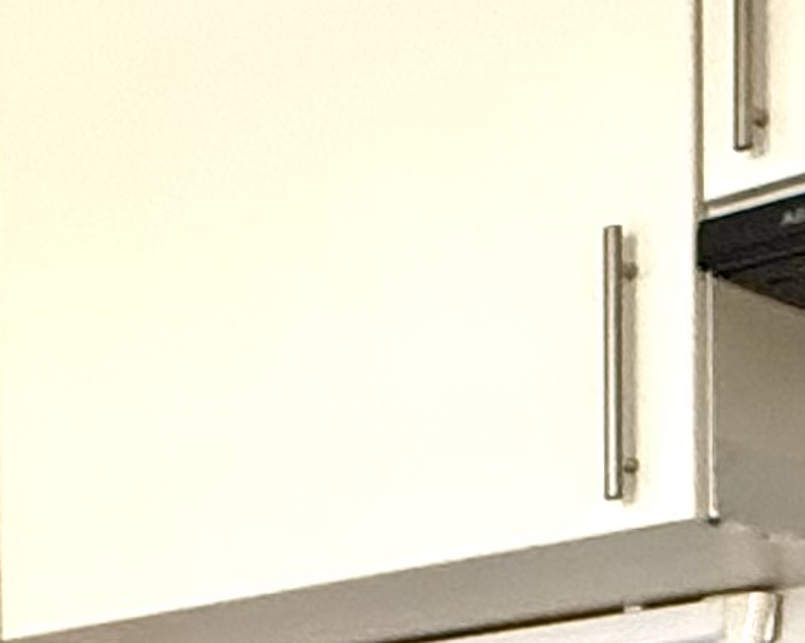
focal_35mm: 99
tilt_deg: -4.0
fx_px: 2357
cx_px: -366
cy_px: 1114
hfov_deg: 17.6
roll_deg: +1.7
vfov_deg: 14.0
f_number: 2.2
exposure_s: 1/60
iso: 640
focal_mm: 2.22
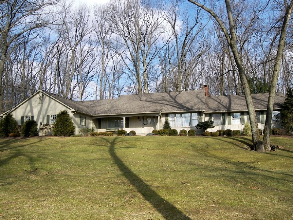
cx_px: 146
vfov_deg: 44.2
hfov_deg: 56.8
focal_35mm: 32
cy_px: 110
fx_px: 271
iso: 50
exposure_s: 1/500
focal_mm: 6.8
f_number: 3.2
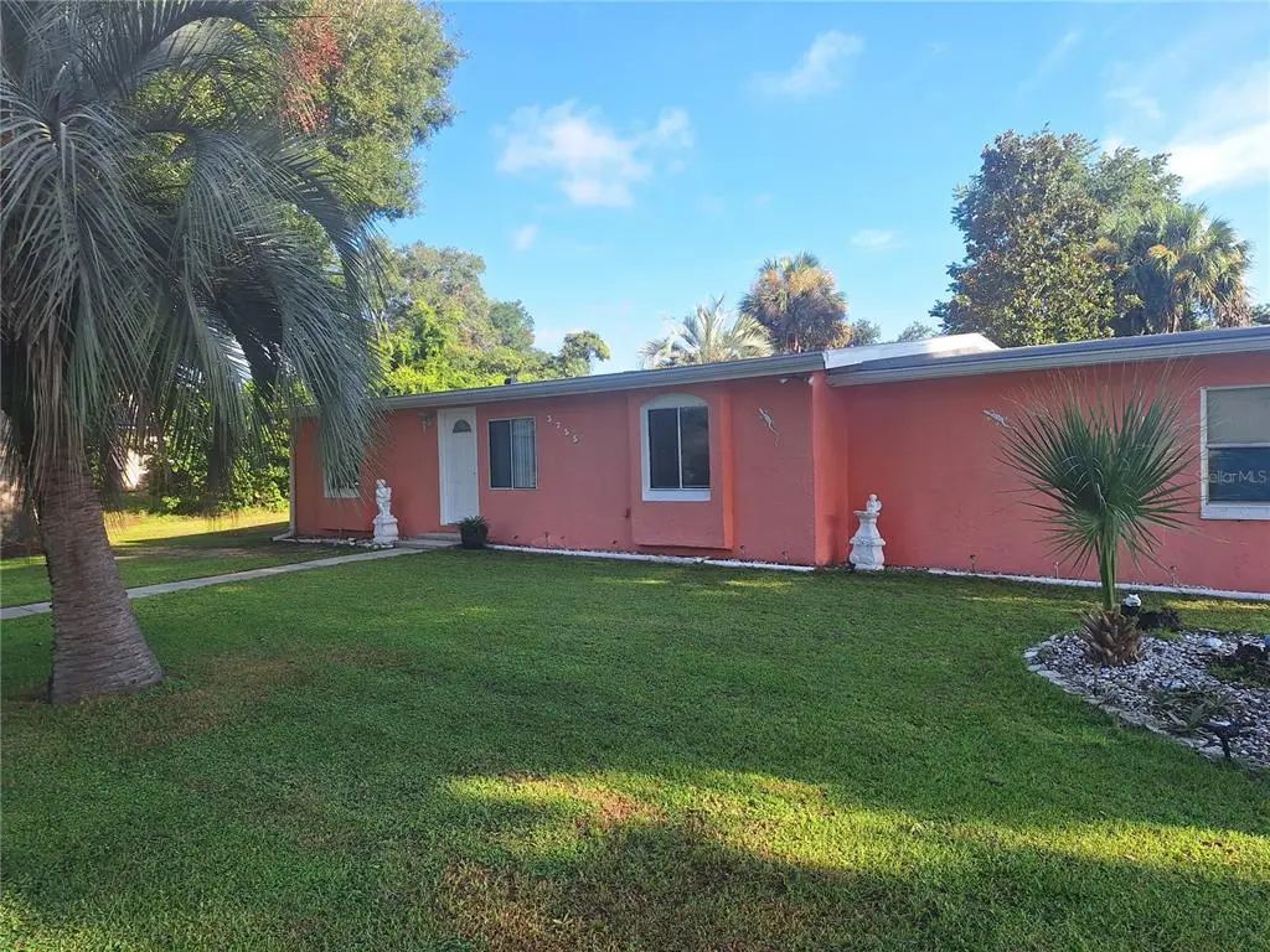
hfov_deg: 73.9
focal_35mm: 23
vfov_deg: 58.9
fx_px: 844
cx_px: 635
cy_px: 476
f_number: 1.8
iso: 40
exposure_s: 1/897
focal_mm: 5.54
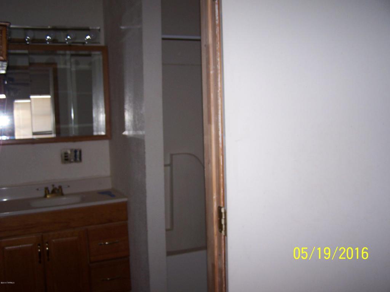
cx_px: 195
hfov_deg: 49.0
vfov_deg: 37.7
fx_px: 428
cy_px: 146
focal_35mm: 38
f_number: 2.8
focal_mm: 6.3
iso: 80
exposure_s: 1/60
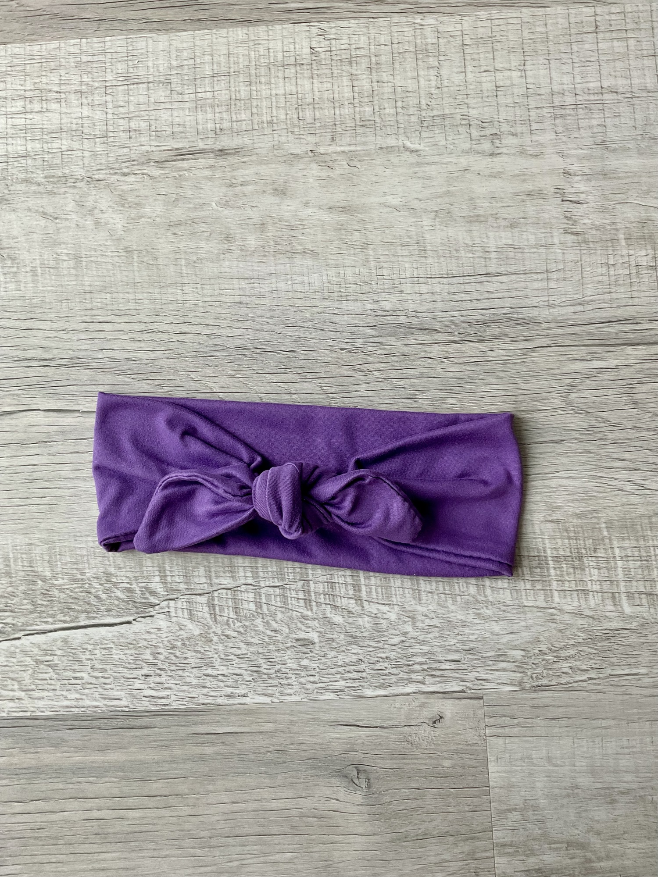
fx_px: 735
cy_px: 438
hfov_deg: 48.2
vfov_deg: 61.7
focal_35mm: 29
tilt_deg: -85.5
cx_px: 329
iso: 64
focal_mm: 3
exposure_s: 1/100
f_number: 1.8
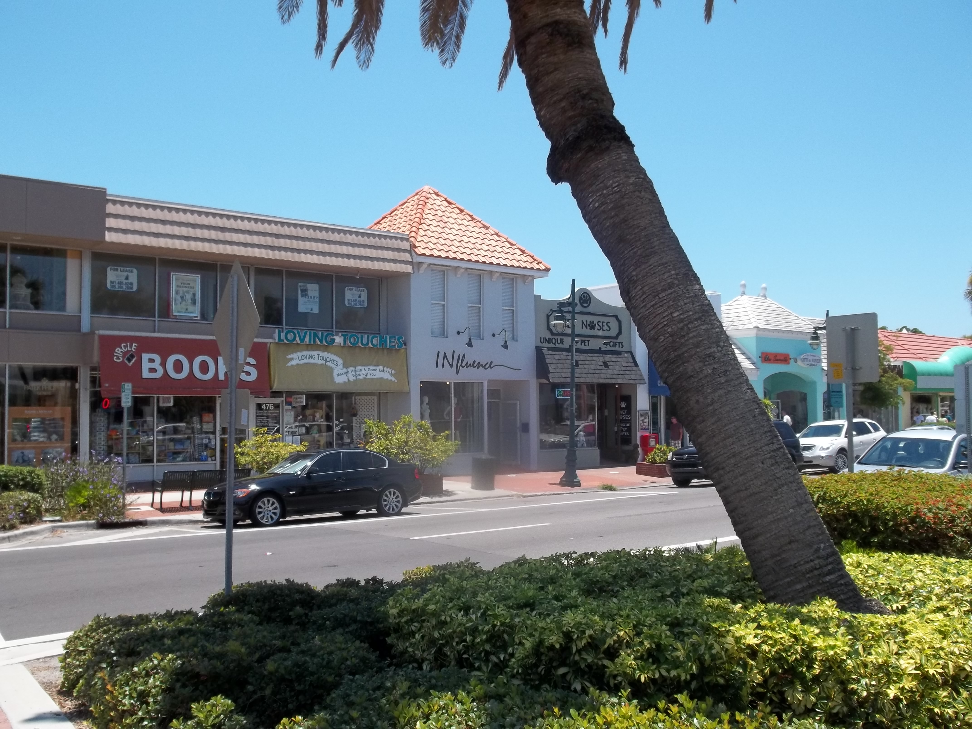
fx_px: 927
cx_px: 486
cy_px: 364
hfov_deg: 55.4
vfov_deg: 42.9
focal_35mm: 33
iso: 64
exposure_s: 1/125
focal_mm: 5.9
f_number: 8
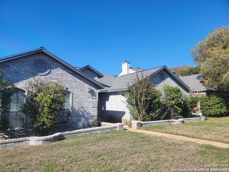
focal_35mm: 24
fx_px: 159
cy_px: 86
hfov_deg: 71.6
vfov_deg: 56.8
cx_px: 114
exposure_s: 1/744
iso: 16
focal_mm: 6.7
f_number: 1.8
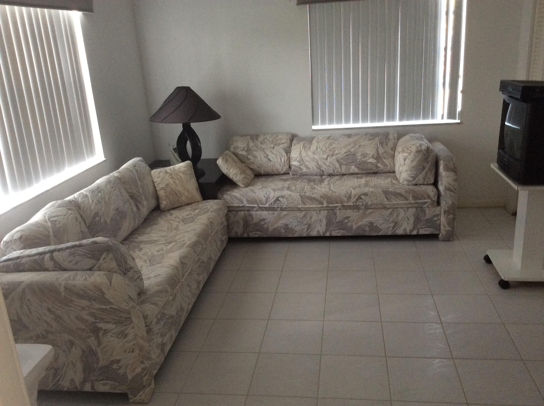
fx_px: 518
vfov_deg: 42.8
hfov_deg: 55.4
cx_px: 272
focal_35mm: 33
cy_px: 203
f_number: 2.4
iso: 125
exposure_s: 1/24
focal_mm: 3.3
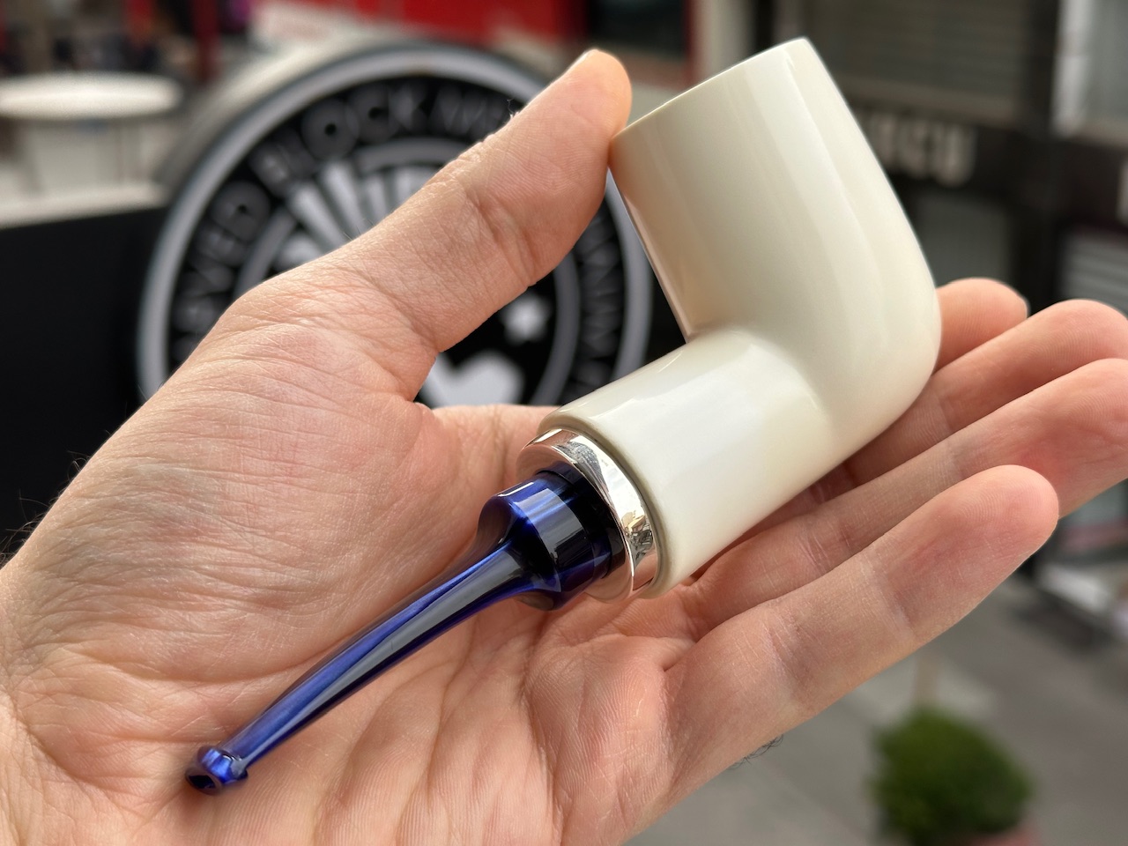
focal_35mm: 48
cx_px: 564
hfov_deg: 39.7
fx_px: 1564
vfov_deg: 30.3
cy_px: 423
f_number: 1.78
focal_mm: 6.86
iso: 64
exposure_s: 1/816
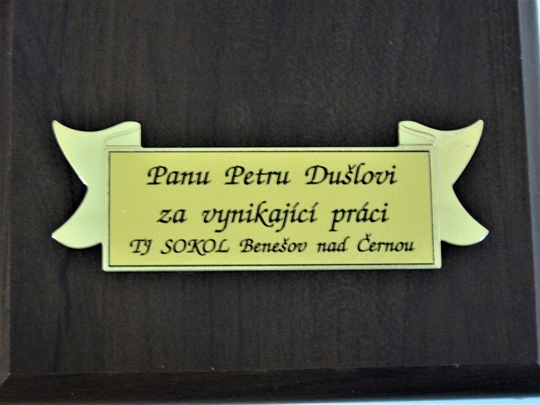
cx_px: 270
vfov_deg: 17.0
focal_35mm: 87
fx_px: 1357
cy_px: 202
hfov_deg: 22.5
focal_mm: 15.5
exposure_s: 1/3.2
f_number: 3.4
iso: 400
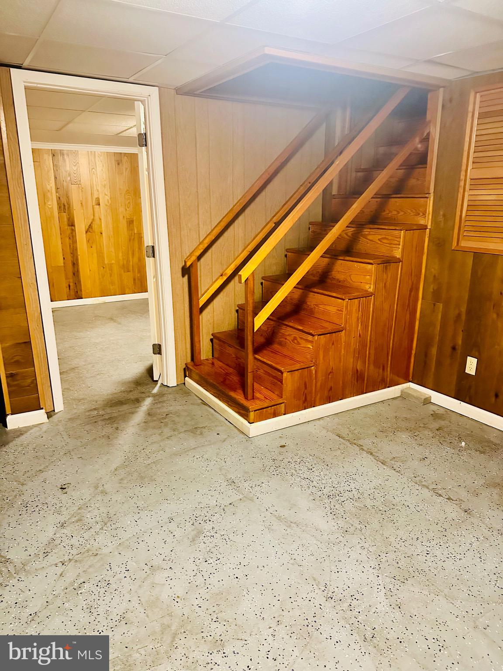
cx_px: 252
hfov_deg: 56.8
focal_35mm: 24
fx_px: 465
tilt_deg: -14.9
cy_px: 336
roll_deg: -0.2
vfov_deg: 71.6
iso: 800
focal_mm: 6.86
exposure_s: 1/60
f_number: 1.78
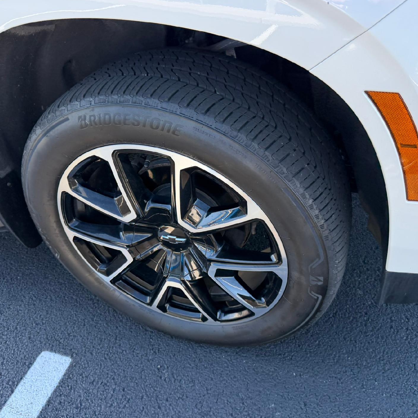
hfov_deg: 55.6
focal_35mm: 29
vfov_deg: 55.6
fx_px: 396
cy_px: 208
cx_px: 209
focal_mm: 6.76
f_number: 1.78
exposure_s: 1/517
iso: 100
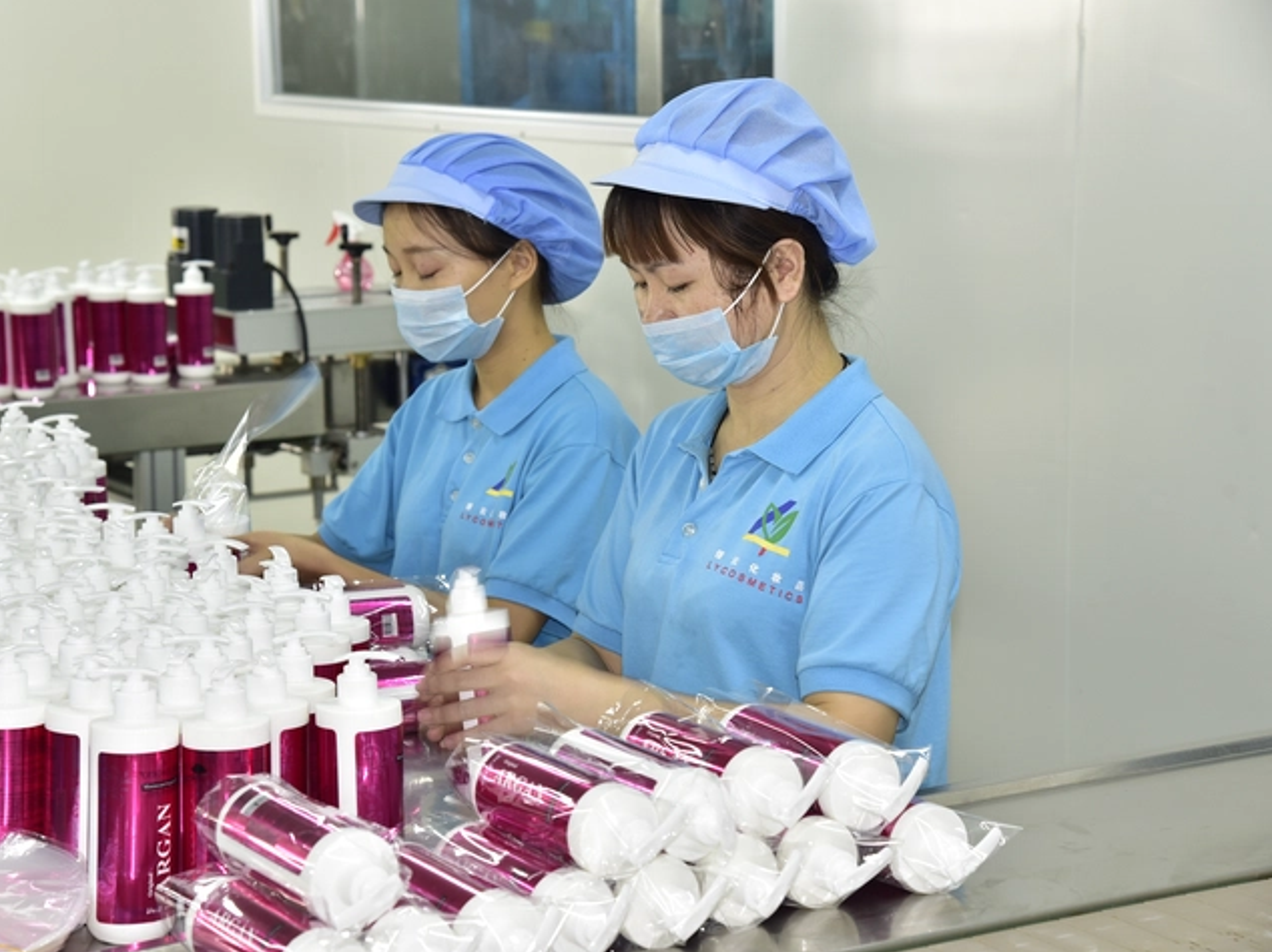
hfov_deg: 23.8
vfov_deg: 18.0
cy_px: 480
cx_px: 590
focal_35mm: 82
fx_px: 3012
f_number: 7.1
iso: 1000
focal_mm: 75
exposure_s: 1/20
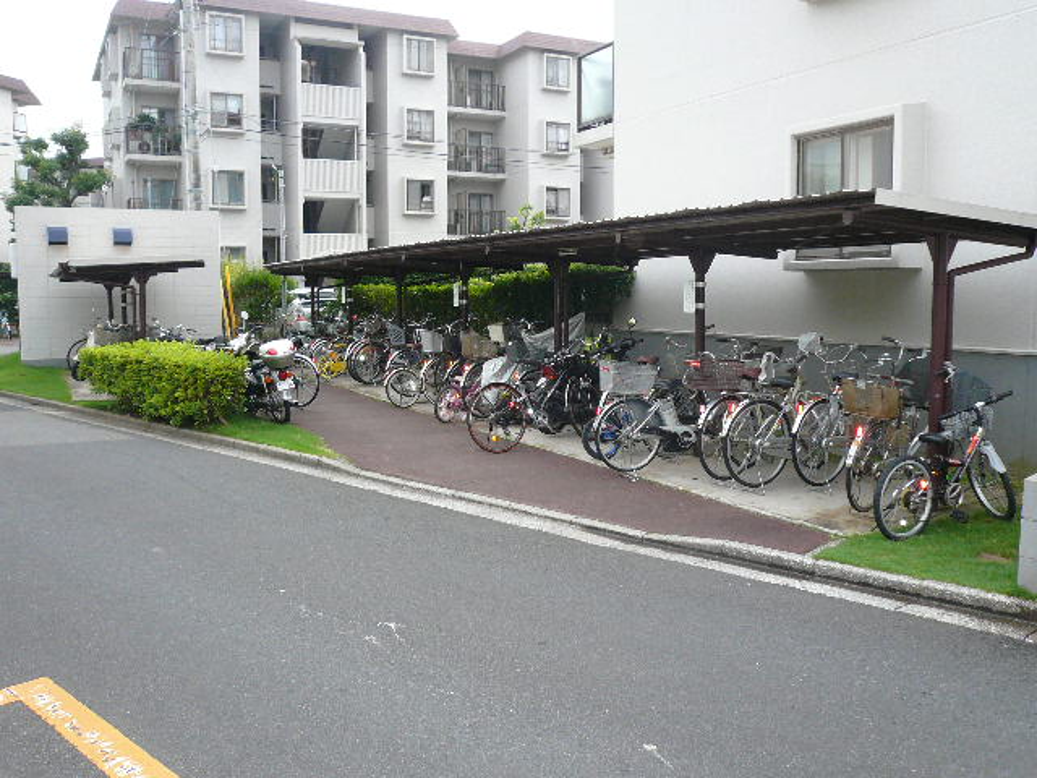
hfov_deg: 58.4
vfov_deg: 45.4
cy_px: 389
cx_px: 518
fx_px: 929
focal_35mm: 31
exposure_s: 1/500
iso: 100
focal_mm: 4.6
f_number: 2.8
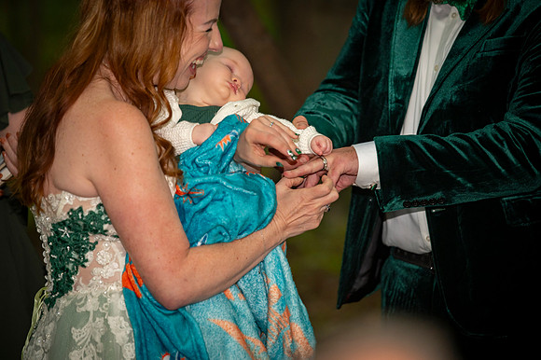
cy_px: 180
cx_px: 270
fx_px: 3032
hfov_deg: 10.2
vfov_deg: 6.8
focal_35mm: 202
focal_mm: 200
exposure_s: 1/100
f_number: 3.2
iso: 1600
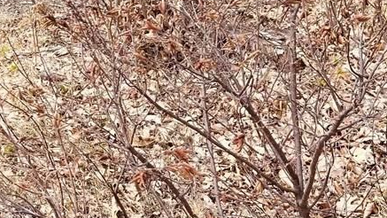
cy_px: 15
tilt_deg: -27.3
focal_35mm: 83
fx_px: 852
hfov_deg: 23.6
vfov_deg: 14.4
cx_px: -66
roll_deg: -1.1
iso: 32
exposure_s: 1/535
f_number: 1.6
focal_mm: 5.1
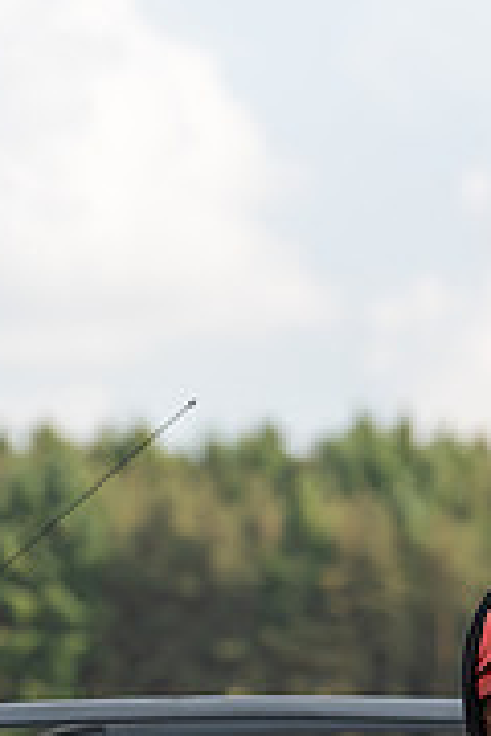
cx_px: 487
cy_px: 912
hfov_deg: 5.1
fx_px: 5462
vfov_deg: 7.6
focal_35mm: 267
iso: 125
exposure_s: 1/500
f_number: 4
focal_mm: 107
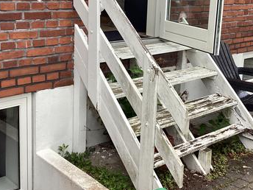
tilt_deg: -14.2
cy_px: 59
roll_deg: -0.2
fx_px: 395
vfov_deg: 26.8
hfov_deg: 35.5
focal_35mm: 54
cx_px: 139
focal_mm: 3.3
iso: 64
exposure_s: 1/120
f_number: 2.4
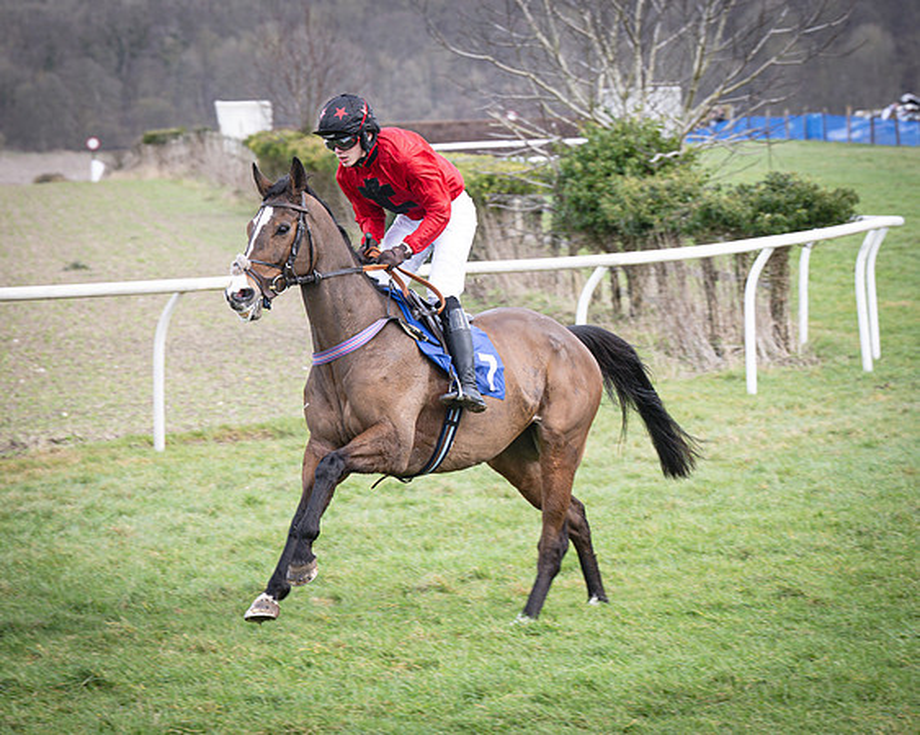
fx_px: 5097
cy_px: 343
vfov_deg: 8.3
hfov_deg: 10.3
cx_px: 390
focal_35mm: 187
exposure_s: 1/400
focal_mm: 86
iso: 200
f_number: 4
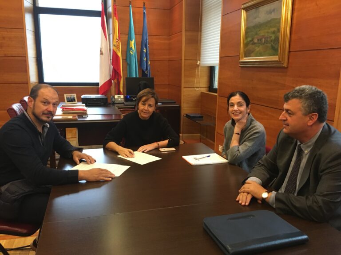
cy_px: 128
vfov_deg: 48.2
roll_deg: -1.0
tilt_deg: -12.0
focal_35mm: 29
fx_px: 286
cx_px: 170
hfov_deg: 61.7
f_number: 2.2
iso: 200
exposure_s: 1/25
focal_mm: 4.15
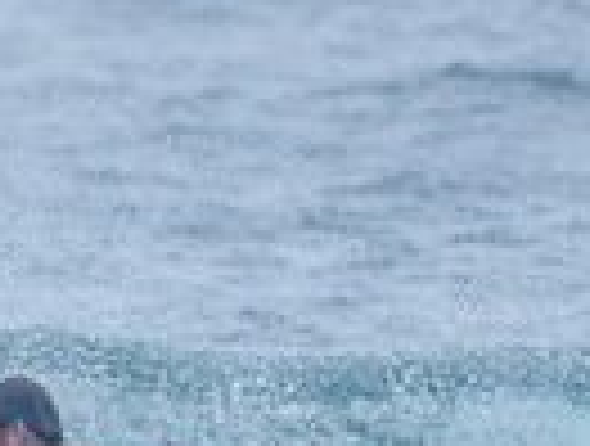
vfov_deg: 0.6
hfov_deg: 0.8
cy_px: 720
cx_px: 182
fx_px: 44471
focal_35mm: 2602
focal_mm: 500
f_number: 5.6
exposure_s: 1/2000
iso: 200
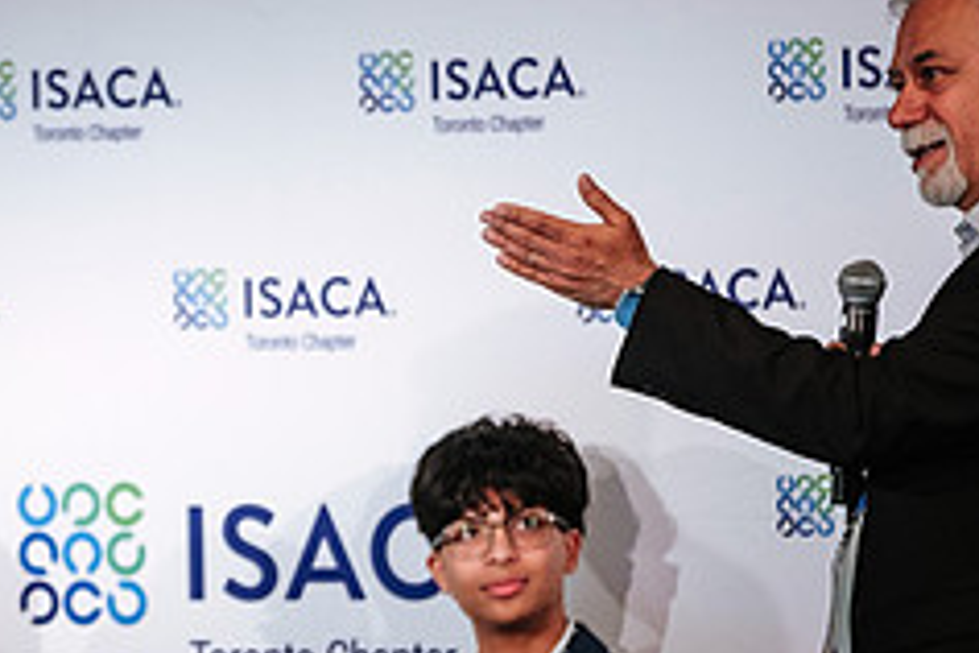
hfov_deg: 4.0
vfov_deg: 2.7
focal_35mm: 515
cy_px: 597
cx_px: 124
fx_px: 14004
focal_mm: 140
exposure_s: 1/80
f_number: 2.8
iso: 800
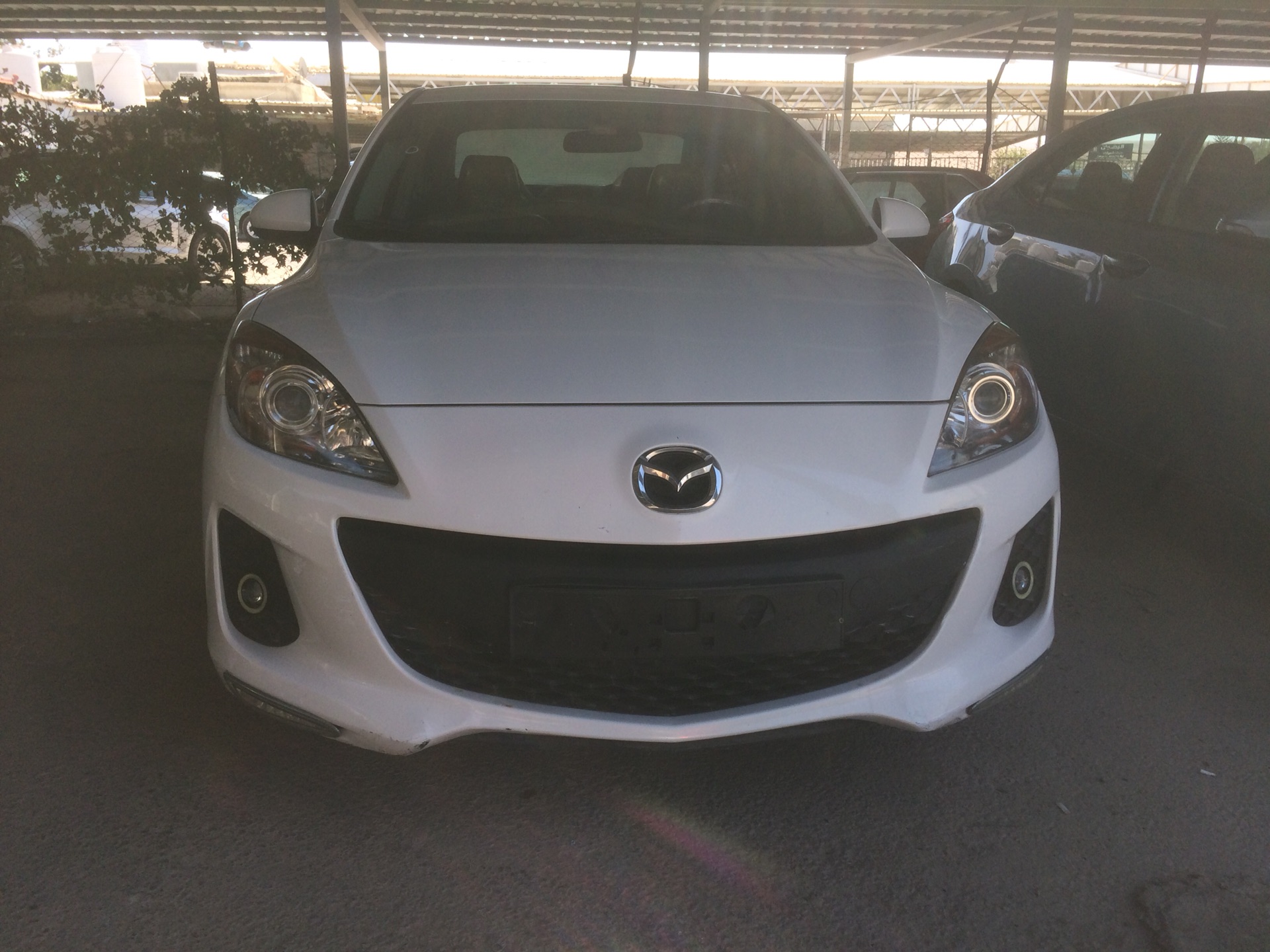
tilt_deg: -16.0
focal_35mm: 29
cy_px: 476
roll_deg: -1.3
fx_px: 1064
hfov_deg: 61.7
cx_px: 635
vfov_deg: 48.2
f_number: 2.2
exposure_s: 1/684
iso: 32
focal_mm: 4.15
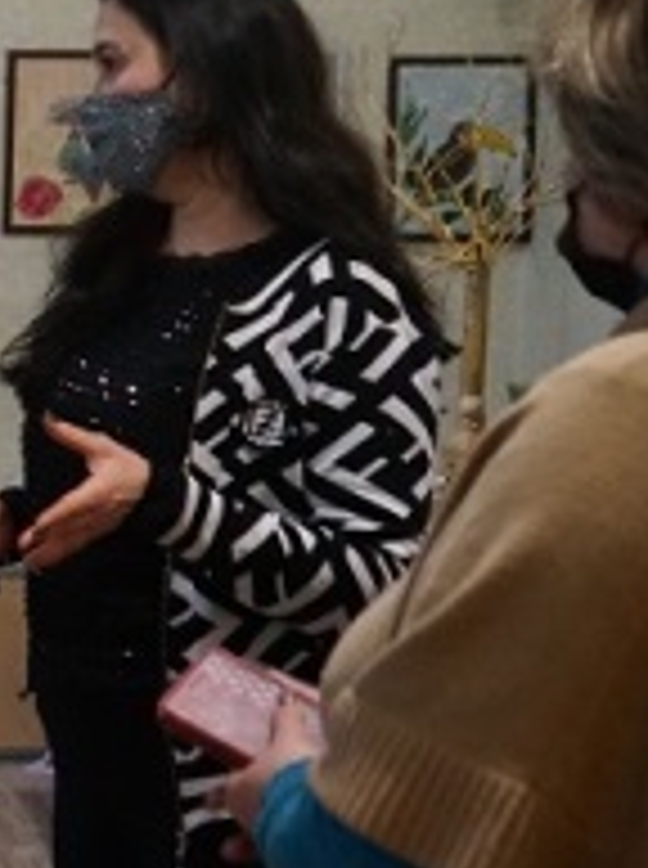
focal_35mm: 96
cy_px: 418
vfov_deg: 20.5
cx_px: -403
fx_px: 2404
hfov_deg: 14.1
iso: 6400
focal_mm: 32
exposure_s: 1/160
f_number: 4
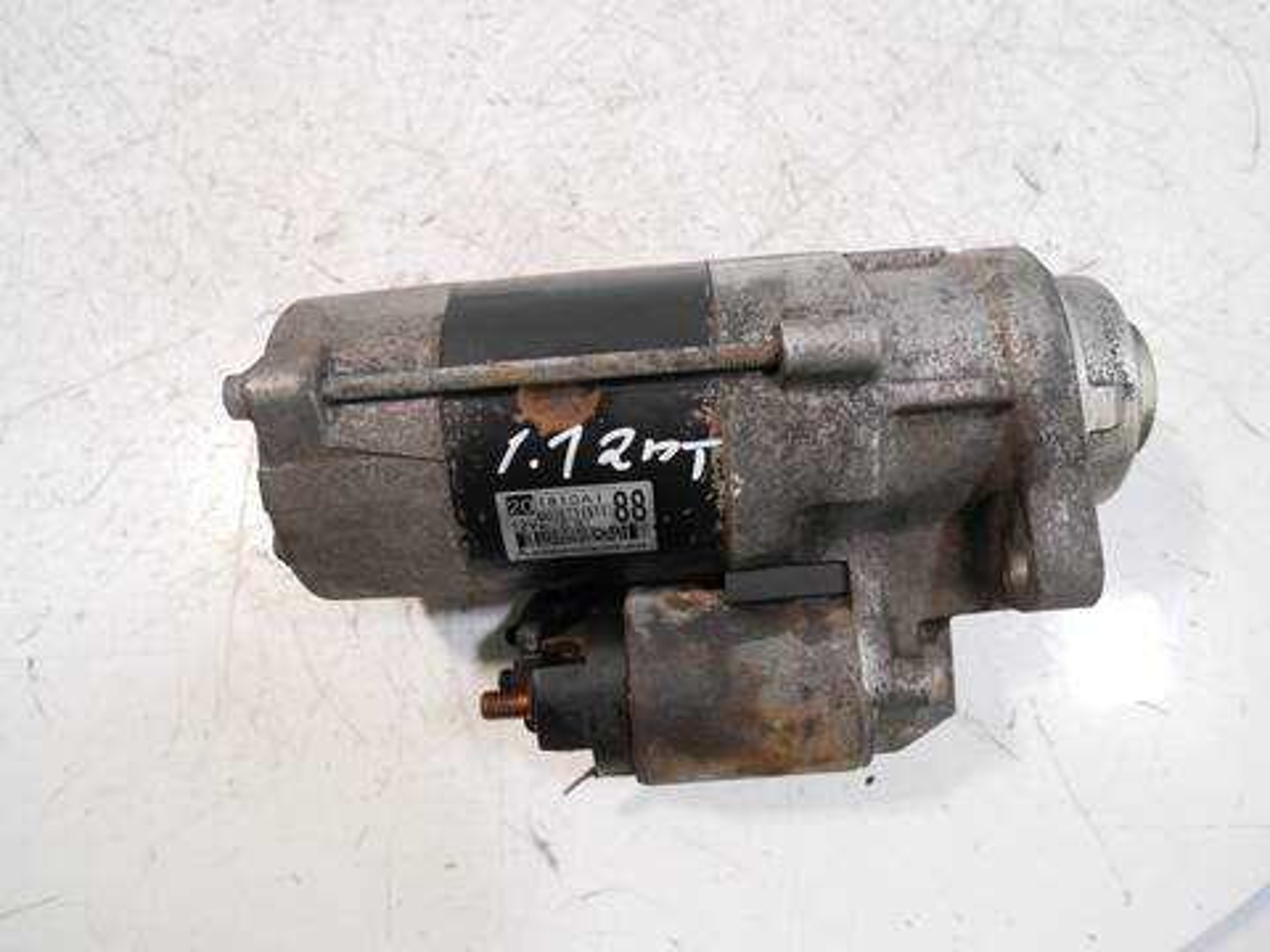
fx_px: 954
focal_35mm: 26
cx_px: 635
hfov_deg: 67.3
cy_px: 476
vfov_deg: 53.1
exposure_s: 1/125
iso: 1600
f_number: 3.5
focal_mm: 13
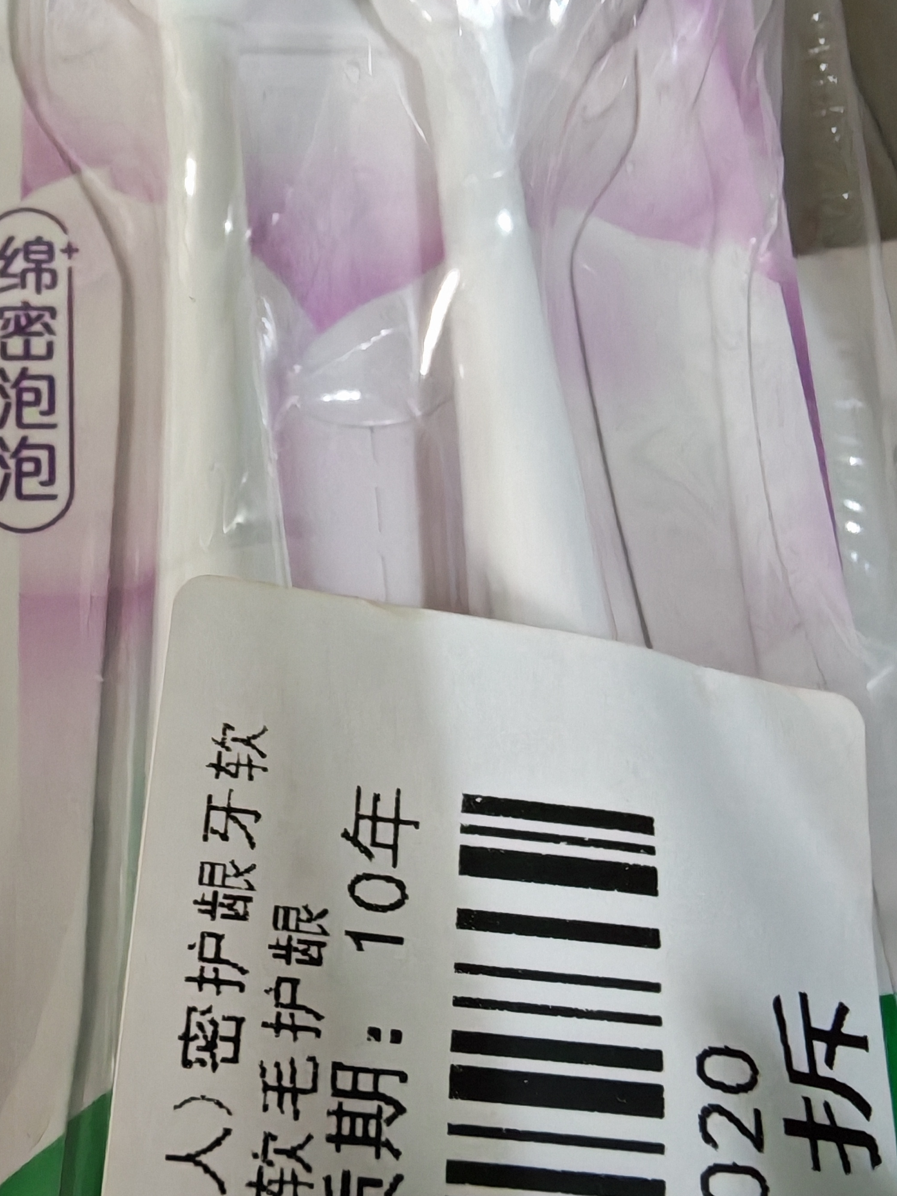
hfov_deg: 38.8
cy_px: 602
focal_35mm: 36
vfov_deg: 51.4
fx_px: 1244
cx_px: 247
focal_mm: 1.96
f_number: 2.2
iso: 1000
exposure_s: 1/50
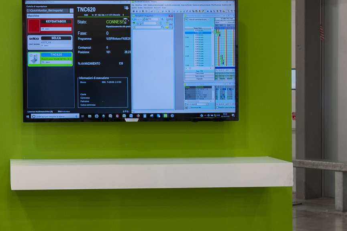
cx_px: 31
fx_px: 636
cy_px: 189
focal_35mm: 66
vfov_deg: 20.3
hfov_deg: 29.2
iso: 320
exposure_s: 1/20
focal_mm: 30
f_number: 8
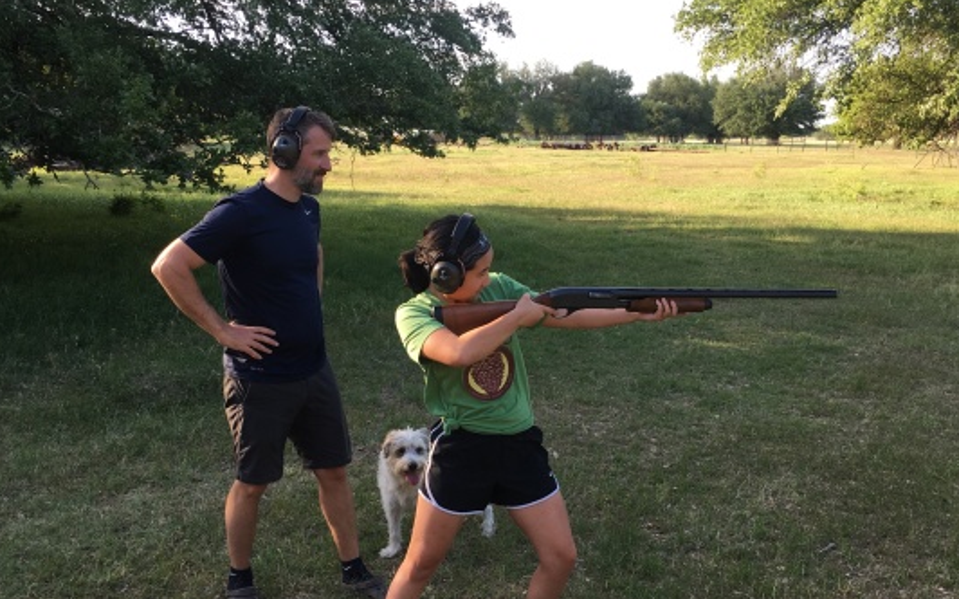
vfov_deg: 34.3
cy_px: 355
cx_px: 481
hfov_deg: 52.8
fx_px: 967
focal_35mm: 37
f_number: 2.2
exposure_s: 1/191
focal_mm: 4.15
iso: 25
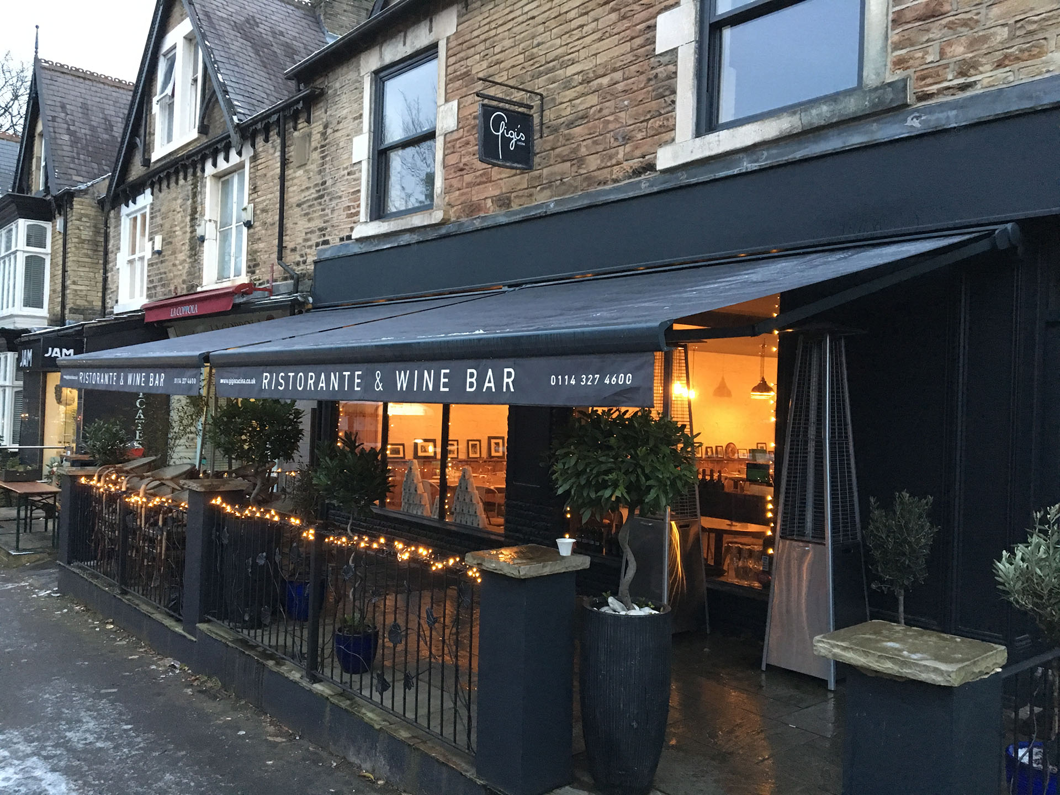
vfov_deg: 48.2
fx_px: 888
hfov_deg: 61.7
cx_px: 530
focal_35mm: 29
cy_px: 398
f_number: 2.2
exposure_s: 1/17
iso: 250
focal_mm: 4.15
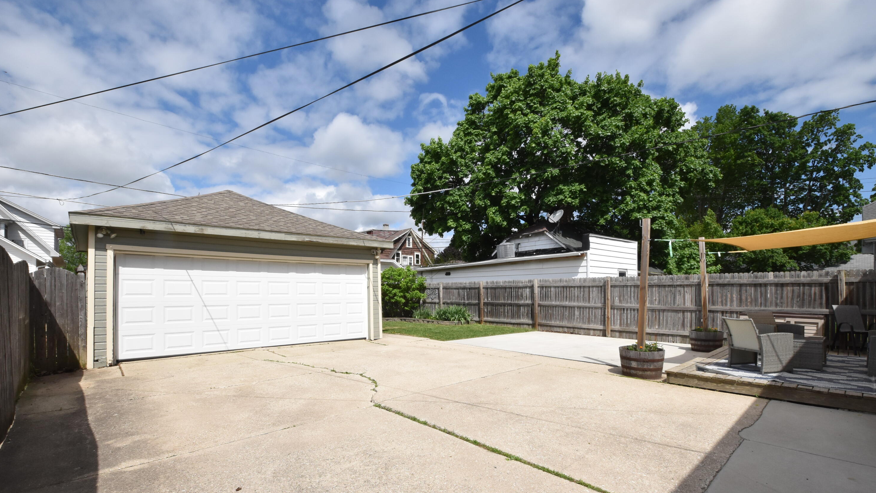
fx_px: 372
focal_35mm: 16
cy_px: 294
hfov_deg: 99.4
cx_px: 438
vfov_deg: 66.5
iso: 800
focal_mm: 10
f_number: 14
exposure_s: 1/800
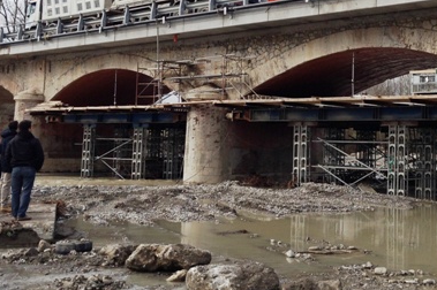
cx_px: 284
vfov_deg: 23.2
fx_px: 703
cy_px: 81
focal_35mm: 58
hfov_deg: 34.3
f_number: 2.4
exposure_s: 1/1808
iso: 80
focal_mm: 4.12
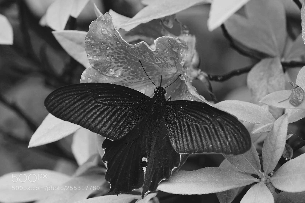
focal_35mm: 90
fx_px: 762
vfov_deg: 15.2
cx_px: 152
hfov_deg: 22.6
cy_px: 102
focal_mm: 90
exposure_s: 1/200
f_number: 9
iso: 800
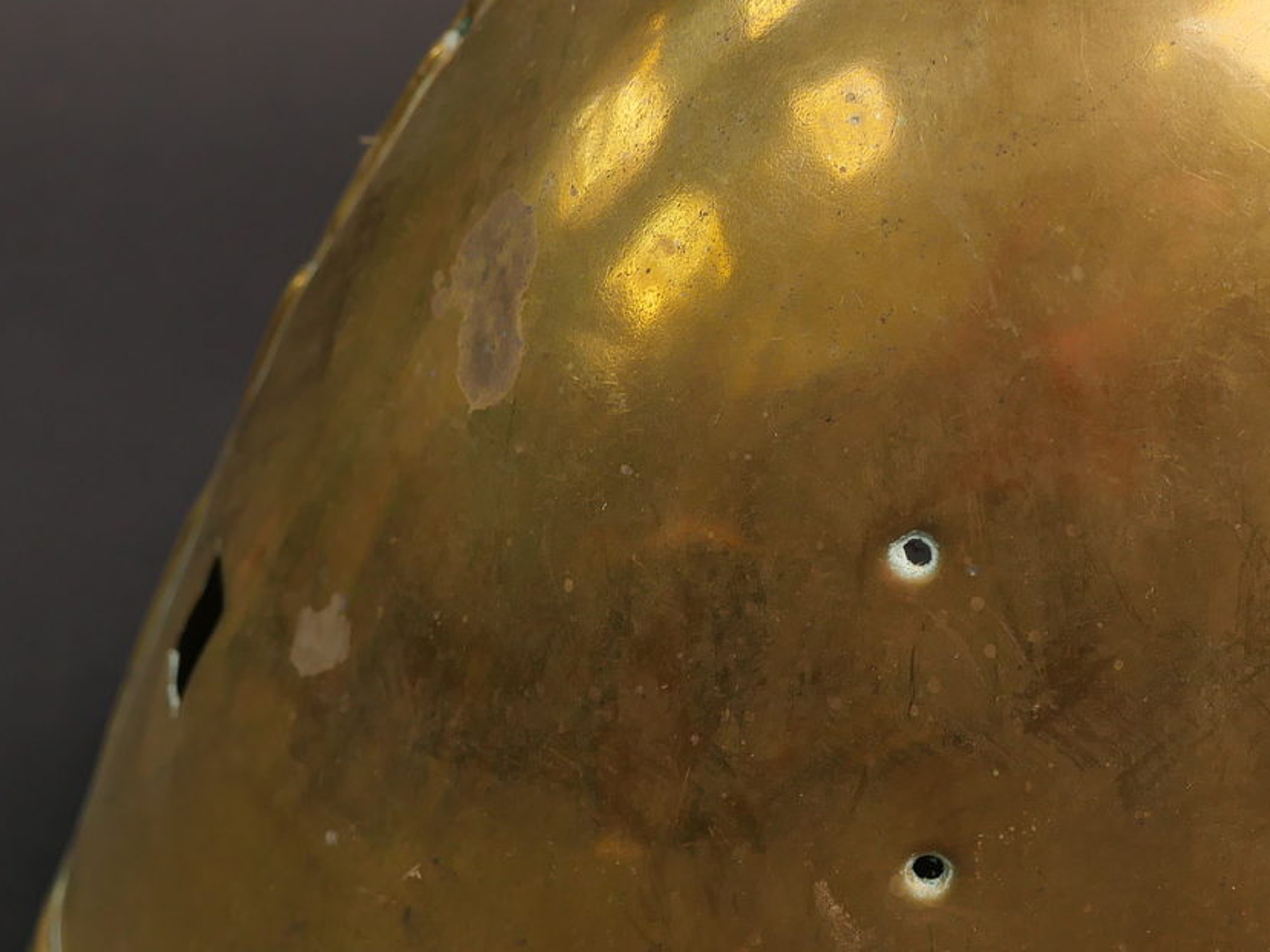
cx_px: 864
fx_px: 4073
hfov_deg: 17.7
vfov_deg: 13.3
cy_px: 520
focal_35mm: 111
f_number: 3.2
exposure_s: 1/80
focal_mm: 23
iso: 200
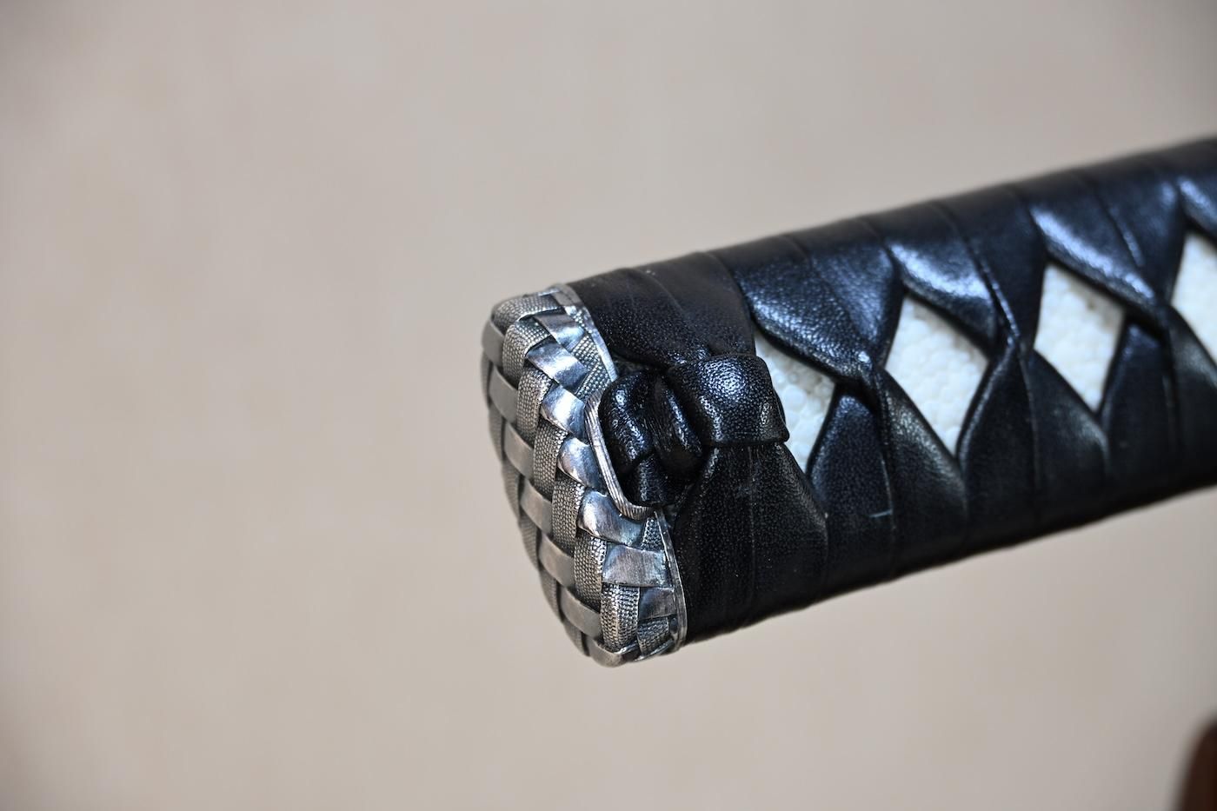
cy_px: 406
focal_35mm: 108
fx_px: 3650
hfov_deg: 18.9
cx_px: 608
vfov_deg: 12.7
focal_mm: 72
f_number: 5.3
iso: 100
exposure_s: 1/2
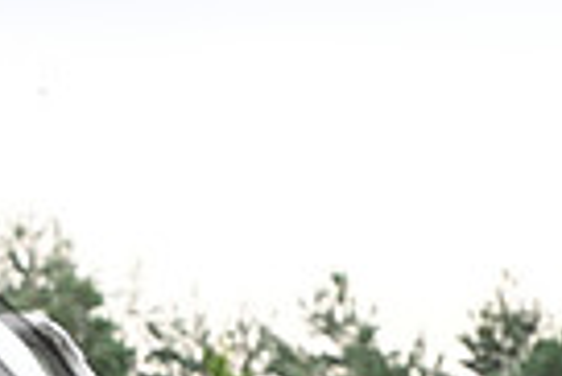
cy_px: 568
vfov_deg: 2.1
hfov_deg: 3.1
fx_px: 10345
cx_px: -318
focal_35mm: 662
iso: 2000
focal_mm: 155
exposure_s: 1/1250
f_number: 5.6
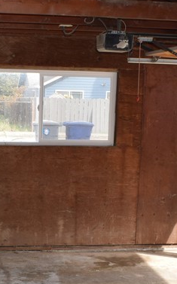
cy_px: 214
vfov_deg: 21.3
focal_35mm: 97
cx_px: 39
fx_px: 750
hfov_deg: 13.4
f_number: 5.6
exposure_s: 1/125
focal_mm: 22
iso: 250
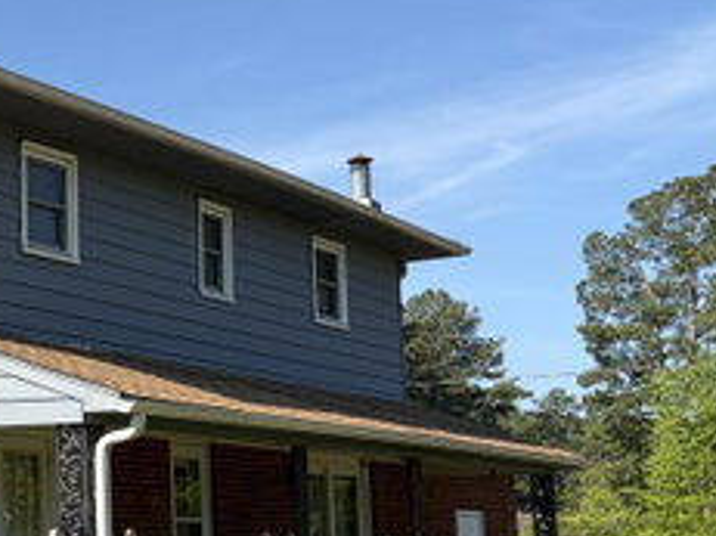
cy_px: 350
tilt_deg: +8.1
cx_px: -197
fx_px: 1488
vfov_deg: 20.4
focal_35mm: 72
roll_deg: +0.4
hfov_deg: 24.0
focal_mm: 5.96
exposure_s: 1/2538
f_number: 1.6
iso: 50
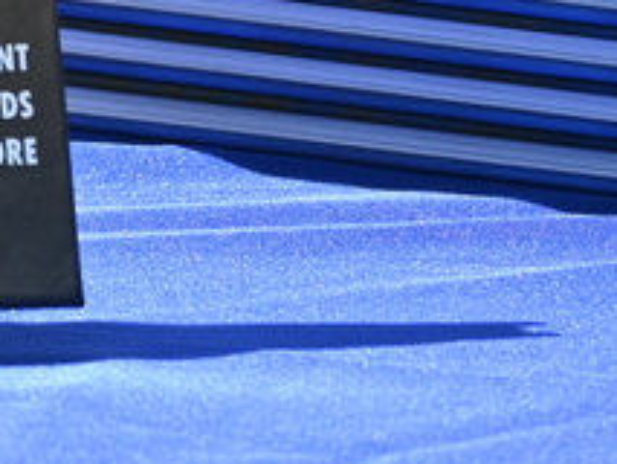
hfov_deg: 2.0
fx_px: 17929
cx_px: -348
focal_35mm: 1005
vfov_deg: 1.5
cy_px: -477
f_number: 5.3
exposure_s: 1/500
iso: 200
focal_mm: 145
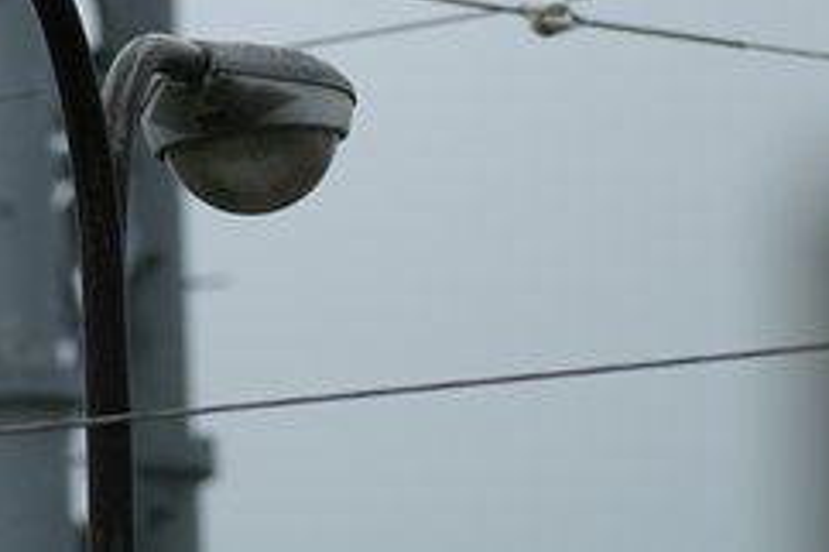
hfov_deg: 2.2
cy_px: -27
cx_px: 212
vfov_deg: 1.4
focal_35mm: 951
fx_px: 21884
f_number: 4
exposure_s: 1/500
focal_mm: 300
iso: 100
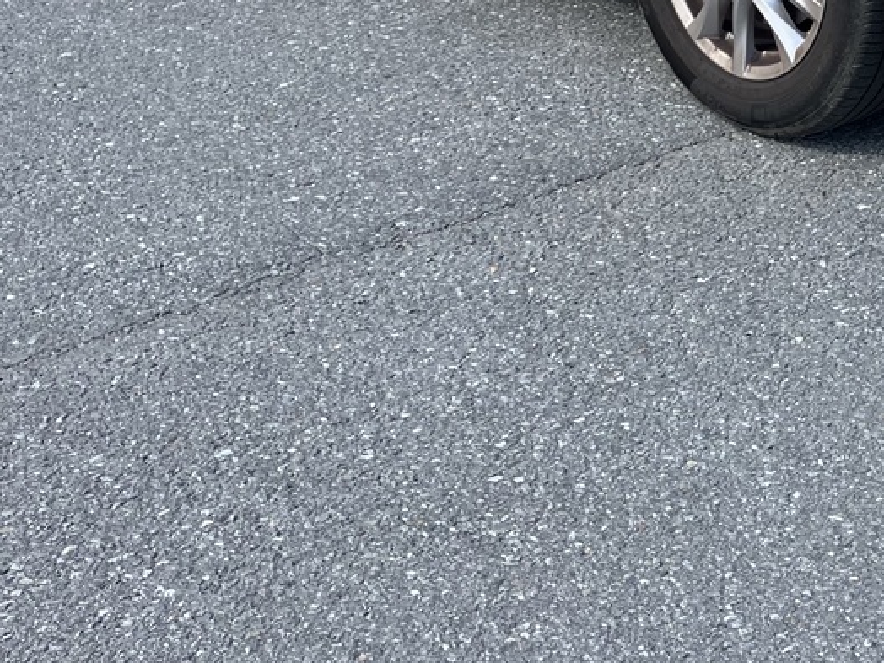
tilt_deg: -10.4
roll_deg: +0.9
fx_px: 1966
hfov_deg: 24.2
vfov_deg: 17.8
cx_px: 889
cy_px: -223
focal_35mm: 77
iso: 32
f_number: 1.8
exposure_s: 1/694
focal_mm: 3.99
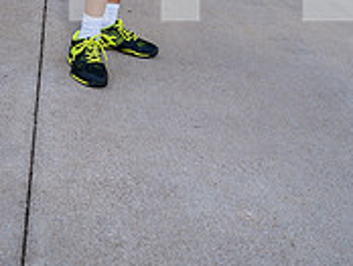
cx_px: 142
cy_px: -183
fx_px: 735
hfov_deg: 26.9
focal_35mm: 72
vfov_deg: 17.4
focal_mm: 29
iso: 100
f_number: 4
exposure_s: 1/250
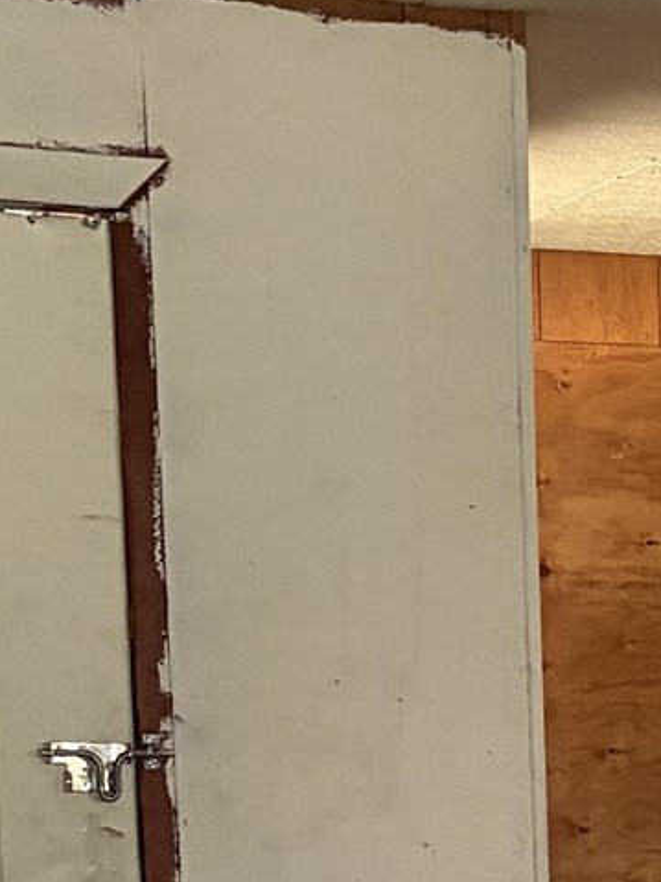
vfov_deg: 14.7
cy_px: 1328
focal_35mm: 125
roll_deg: -0.3
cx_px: 1132
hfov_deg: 11.2
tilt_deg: -10.7
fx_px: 3184
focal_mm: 5.96
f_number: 1.6
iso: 640
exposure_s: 1/40
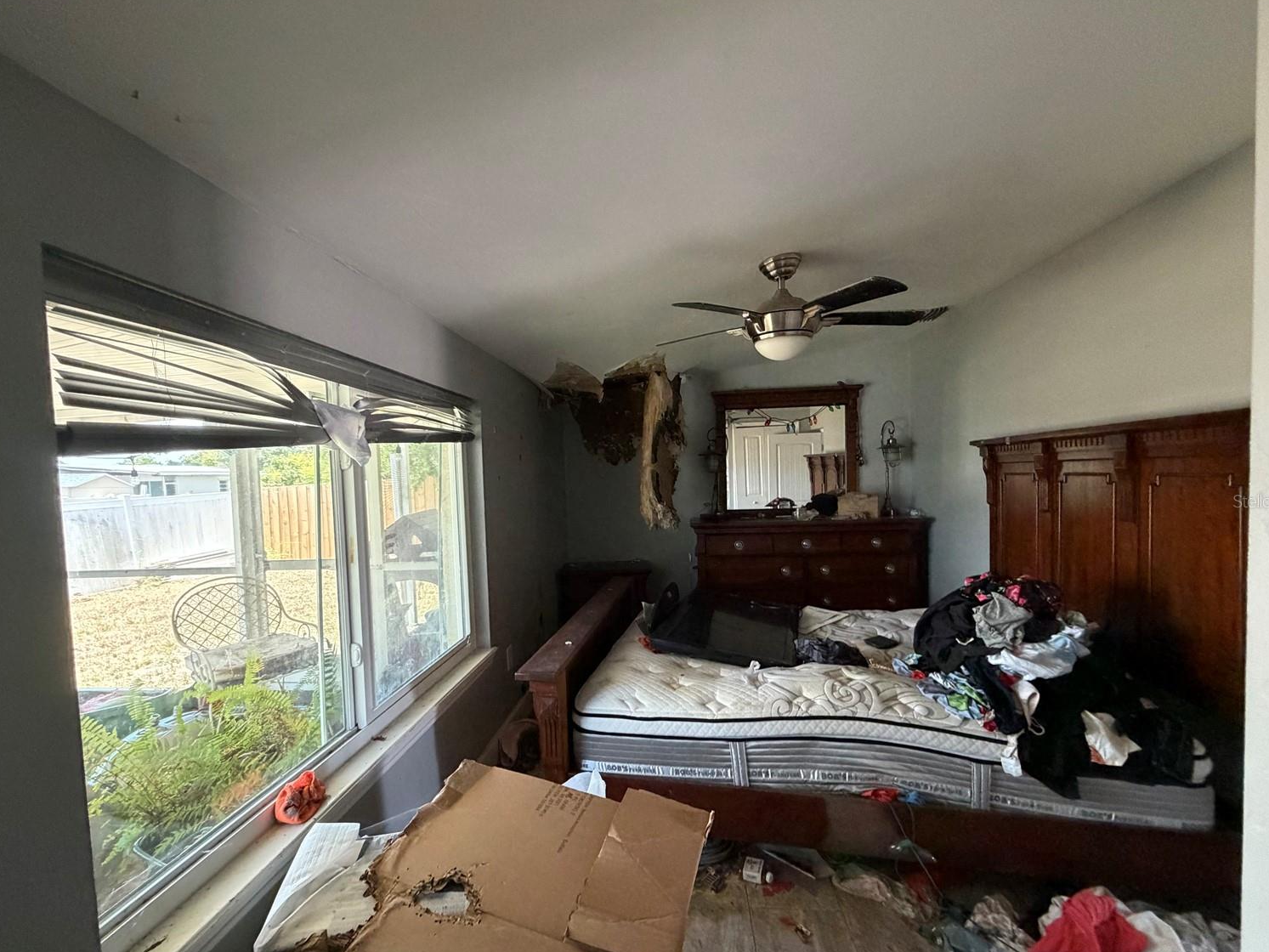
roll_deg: +1.0
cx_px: 633
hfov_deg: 98.2
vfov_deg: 81.7
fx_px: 550
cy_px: 501
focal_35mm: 15
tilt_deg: -2.8
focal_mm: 2.22
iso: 500
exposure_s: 1/60
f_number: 2.2
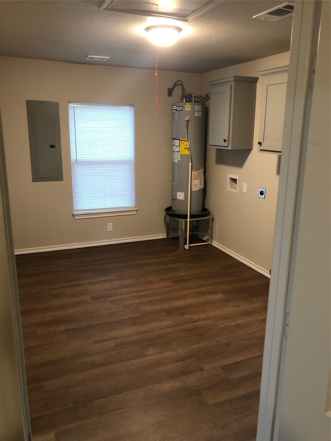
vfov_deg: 63.4
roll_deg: -0.1
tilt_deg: -13.5
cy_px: 220
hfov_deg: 49.7
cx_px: 166
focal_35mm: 28
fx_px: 357
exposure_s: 1/13
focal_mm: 3.99
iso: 100
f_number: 1.8
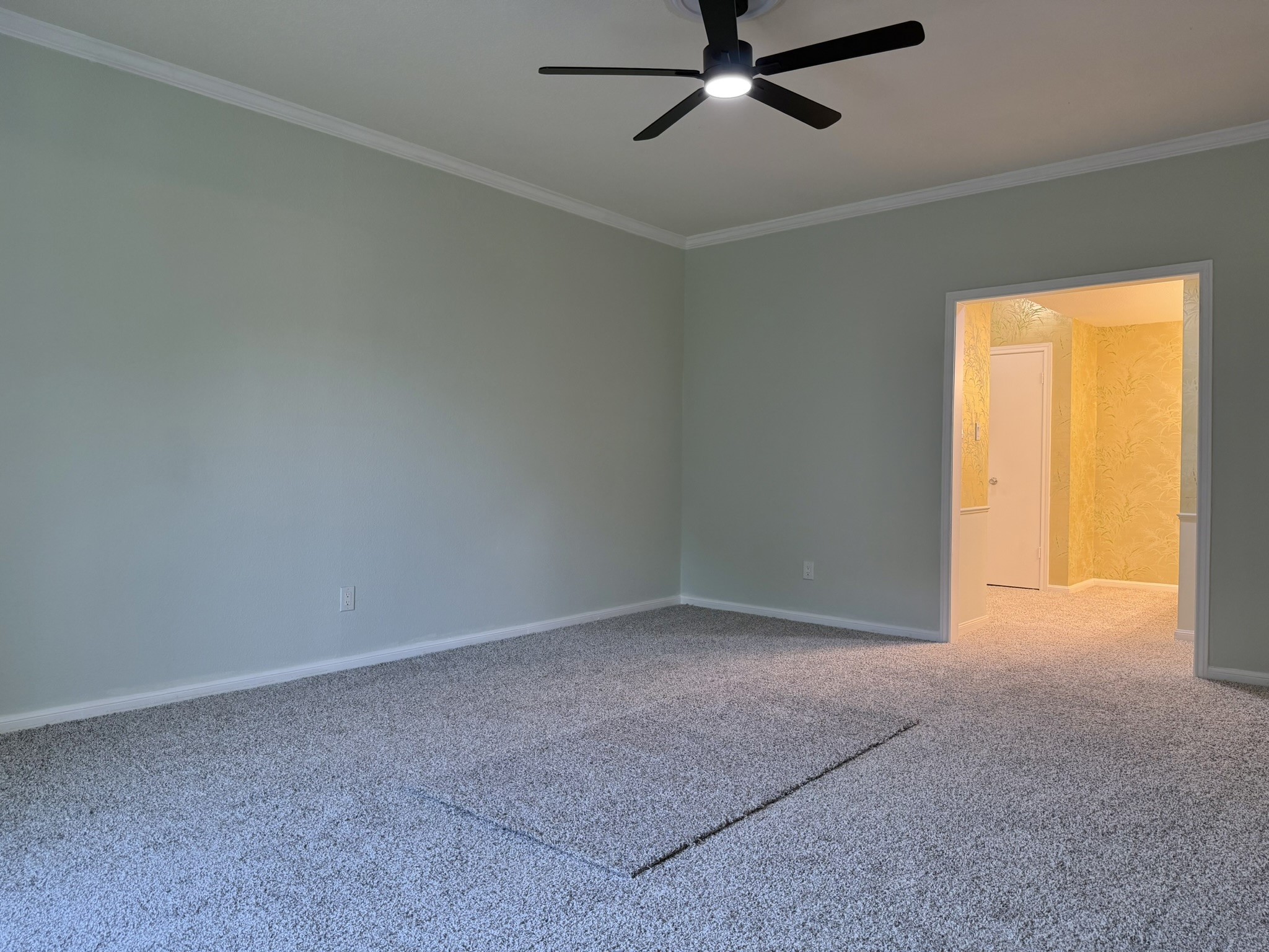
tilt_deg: -1.4
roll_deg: -0.1
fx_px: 880
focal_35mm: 24
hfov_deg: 71.6
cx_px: 634
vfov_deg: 56.8
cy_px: 476
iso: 160
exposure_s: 1/60
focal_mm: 6.76
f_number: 1.78
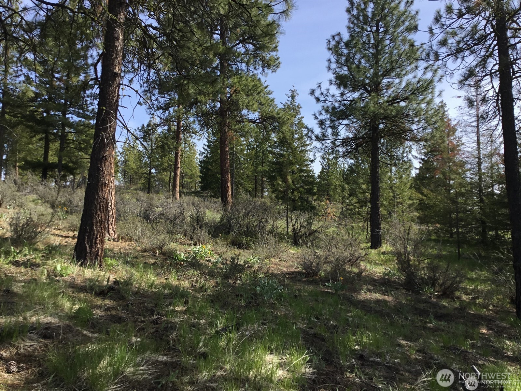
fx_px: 467
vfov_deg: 45.4
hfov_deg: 58.4
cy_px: 196
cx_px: 260
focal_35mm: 31
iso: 25
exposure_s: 1/791
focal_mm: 3.3
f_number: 2.4
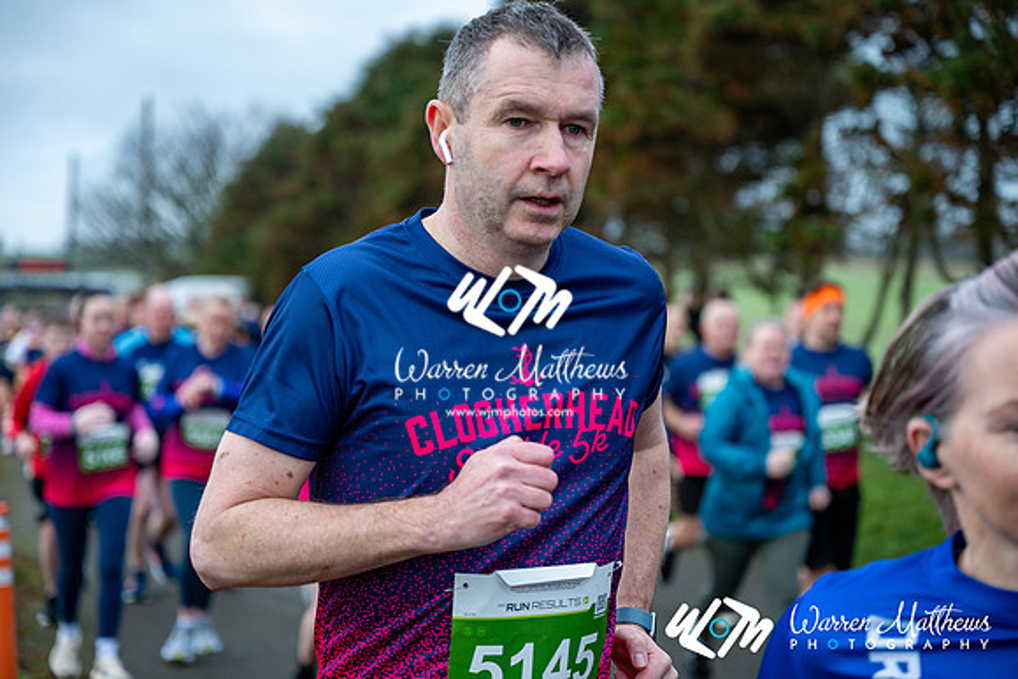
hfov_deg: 28.8
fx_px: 1980
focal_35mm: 70
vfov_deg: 19.5
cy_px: 340
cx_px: 509
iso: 560
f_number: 2.8
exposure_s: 1/1250
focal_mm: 70
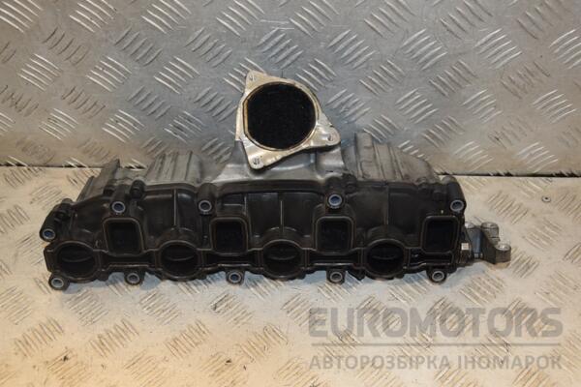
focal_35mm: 48
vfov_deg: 28.1
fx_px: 775
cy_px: 194
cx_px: 290
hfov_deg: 41.1
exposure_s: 1/200
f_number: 5
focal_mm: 32
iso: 800
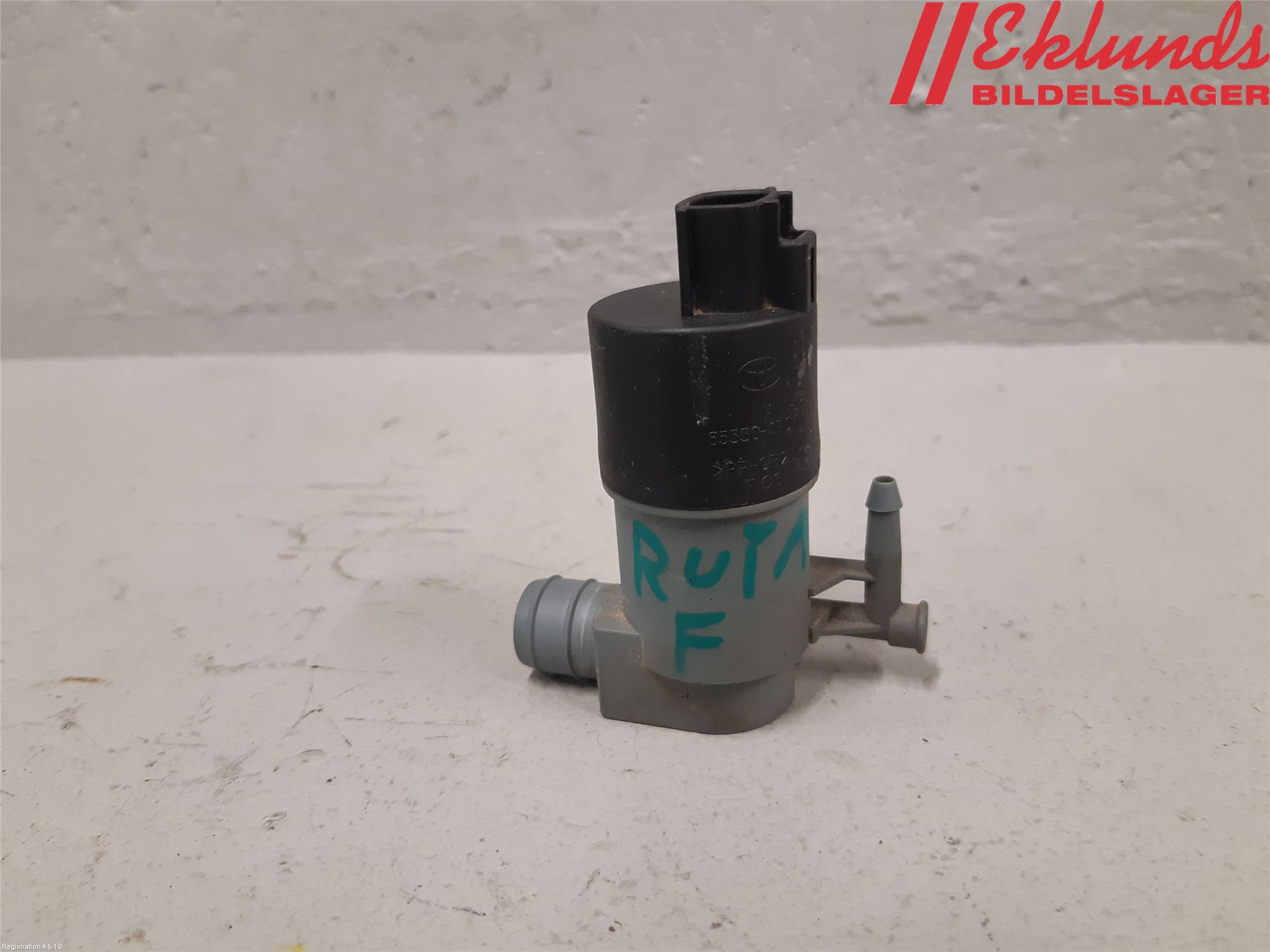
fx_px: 954
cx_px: 635
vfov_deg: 53.1
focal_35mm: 26
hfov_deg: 67.3
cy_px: 476
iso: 160
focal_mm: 3.93
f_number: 1.7
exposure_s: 1/50
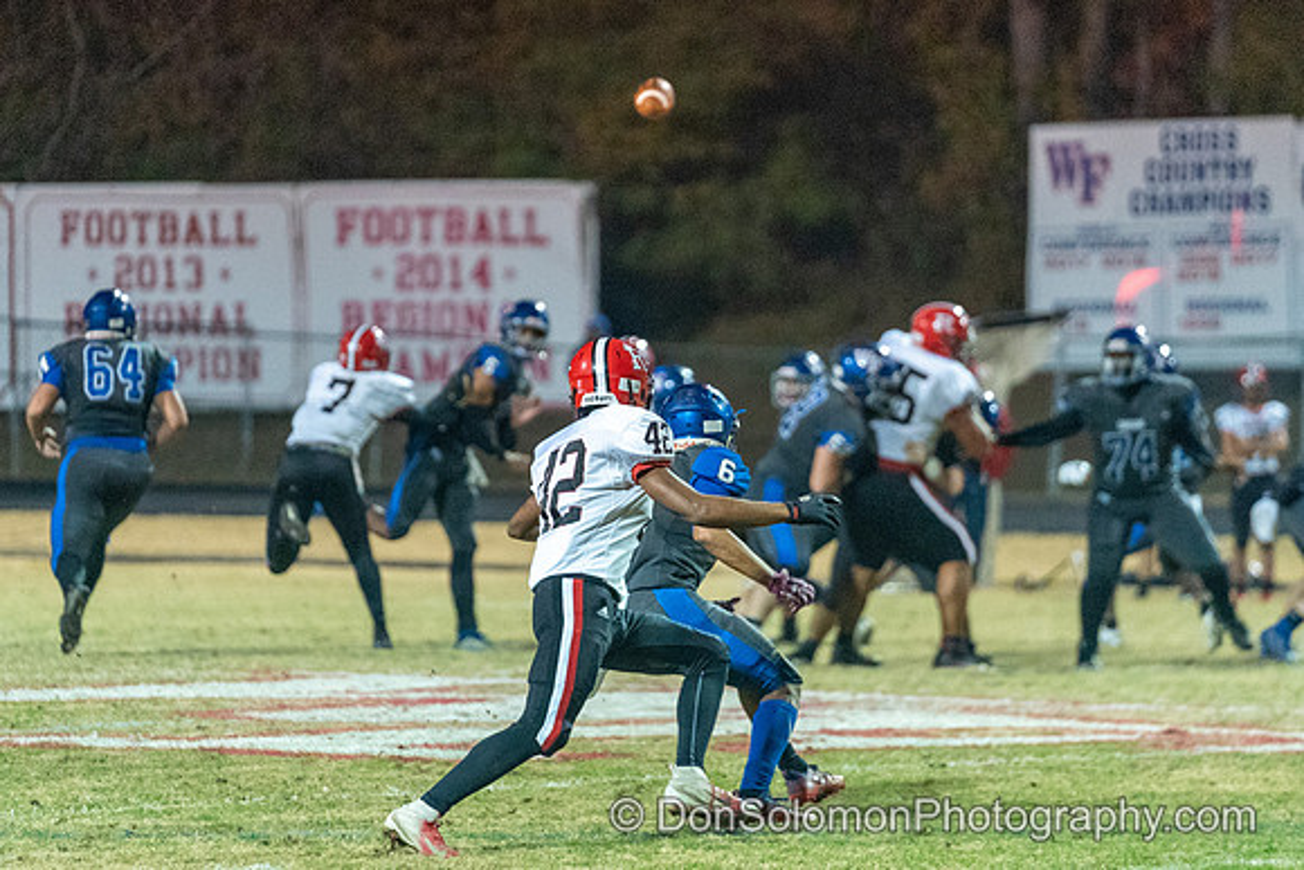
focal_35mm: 264
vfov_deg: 5.2
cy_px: 296
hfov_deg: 7.8
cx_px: 603
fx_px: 9562
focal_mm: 200
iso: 8000
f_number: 2.8
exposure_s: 1/640
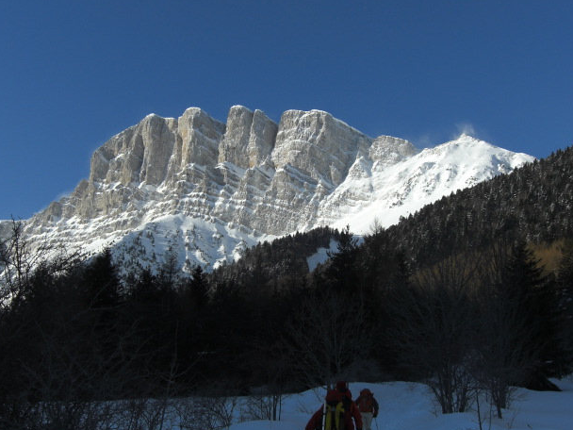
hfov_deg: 46.8
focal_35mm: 40
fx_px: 662
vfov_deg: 36.0
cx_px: 276
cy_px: 223
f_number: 8
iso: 80
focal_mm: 7.9
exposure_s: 1/250
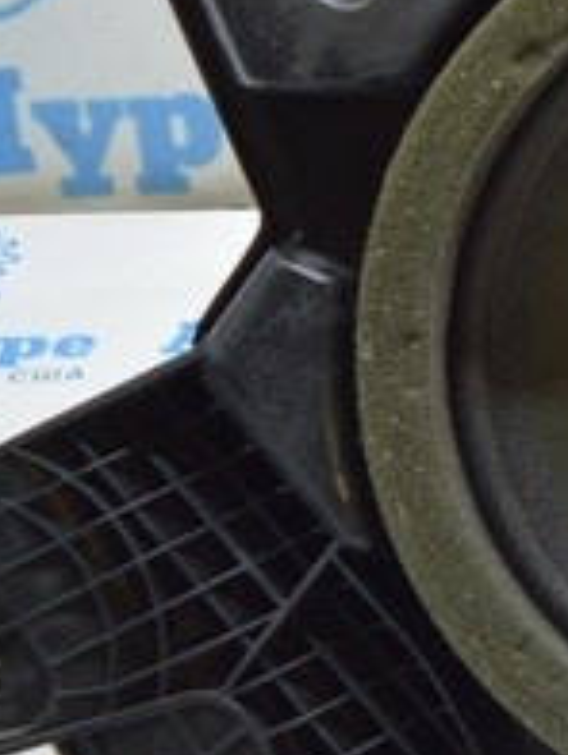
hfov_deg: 10.6
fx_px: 2950
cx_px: 890
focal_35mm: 135
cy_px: 213
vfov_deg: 14.6
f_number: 3.5
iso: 400
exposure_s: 1/50
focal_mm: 18
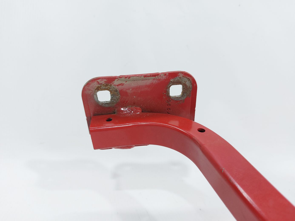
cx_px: 148
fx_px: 205
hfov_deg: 71.6
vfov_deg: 56.8
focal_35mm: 24
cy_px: 110
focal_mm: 5.23
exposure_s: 1/50
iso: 50
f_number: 1.8
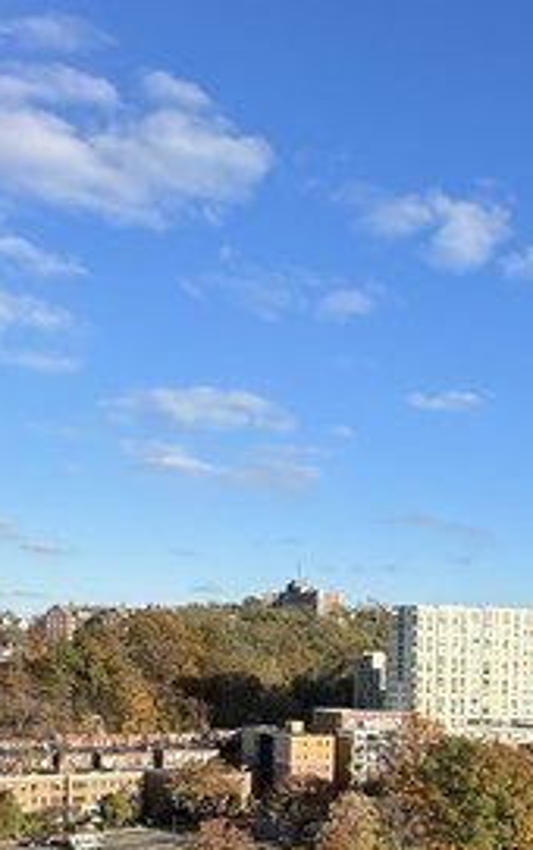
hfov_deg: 26.5
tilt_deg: -2.4
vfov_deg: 43.9
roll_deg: -1.7
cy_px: 728
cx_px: 671
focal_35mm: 42
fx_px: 974
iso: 40
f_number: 2.2
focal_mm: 2.22
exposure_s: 1/1299
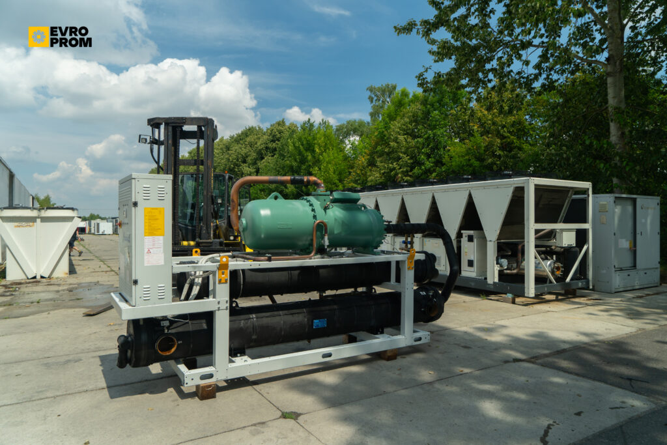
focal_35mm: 24
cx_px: 334
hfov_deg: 73.7
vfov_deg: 53.1
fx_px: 445
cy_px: 222
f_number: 4
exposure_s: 1/1250
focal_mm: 24
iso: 320
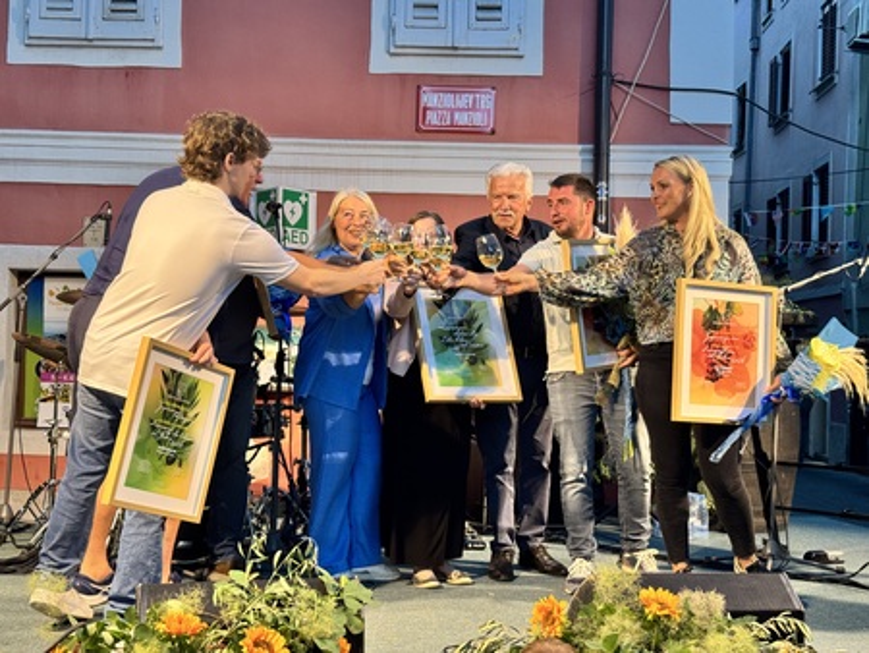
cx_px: 434
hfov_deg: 39.6
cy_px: 326
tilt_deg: +1.7
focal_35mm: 48
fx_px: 1206
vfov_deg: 30.3
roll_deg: -0.4
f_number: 1.78
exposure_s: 1/81
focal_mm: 6.76
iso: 100
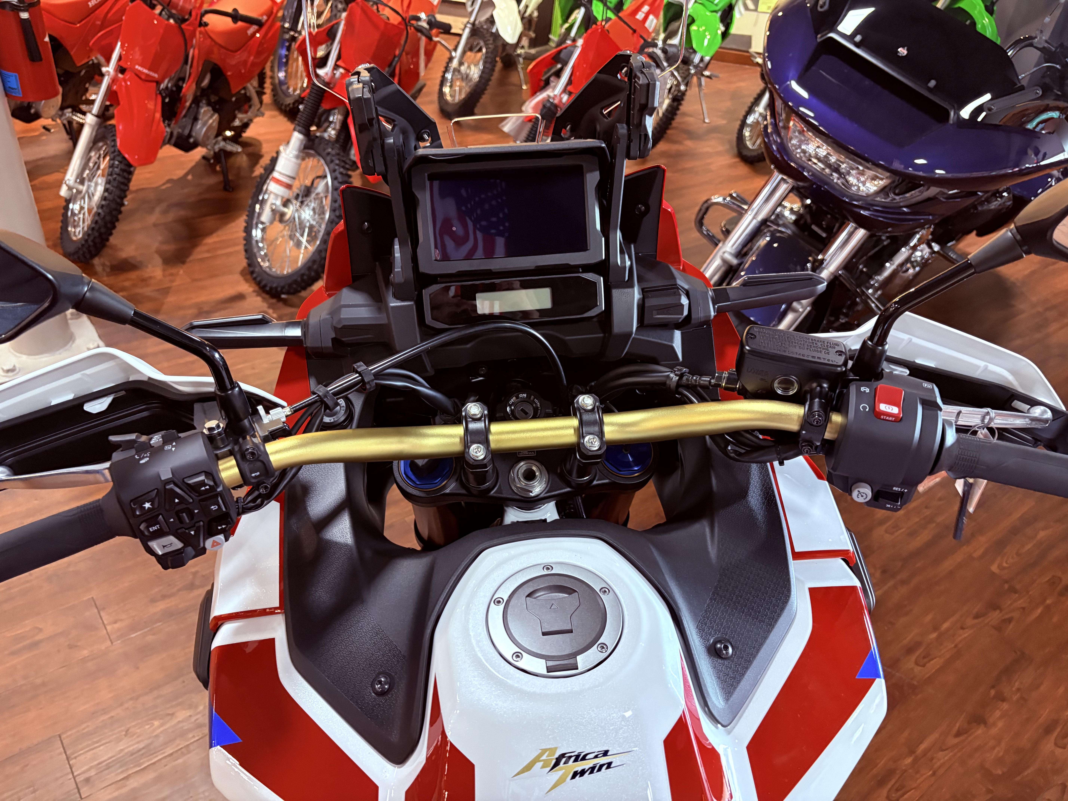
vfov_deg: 53.1
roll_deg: -7.8
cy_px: 400
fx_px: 802
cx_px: 534
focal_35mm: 26
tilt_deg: -36.6
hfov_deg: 67.3
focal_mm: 5.96
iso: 500
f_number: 1.6
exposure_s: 1/30
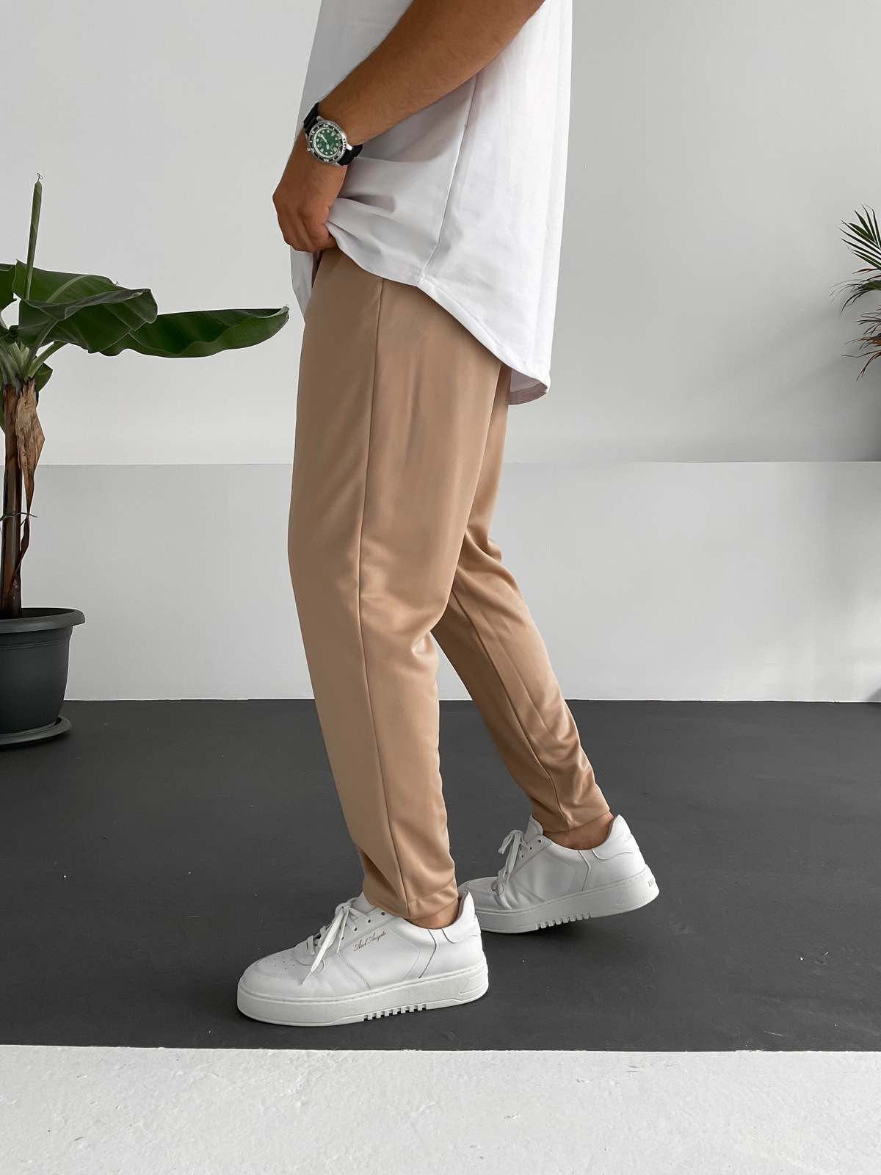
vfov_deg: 61.7
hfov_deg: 48.2
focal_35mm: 29
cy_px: 588
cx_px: 440
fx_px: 984
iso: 64
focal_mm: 3
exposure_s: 1/120
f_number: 1.8
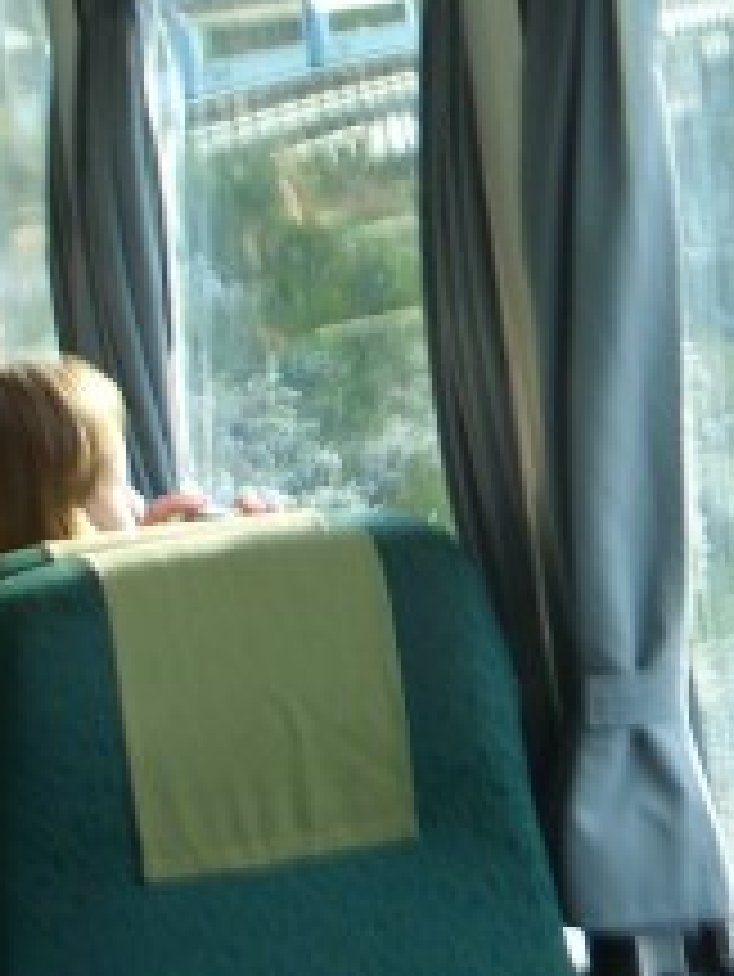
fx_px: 3954
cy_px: 450
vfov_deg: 14.1
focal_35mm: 140
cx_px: 847
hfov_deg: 10.5
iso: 50
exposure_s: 1/31
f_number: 2.8
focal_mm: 7.8
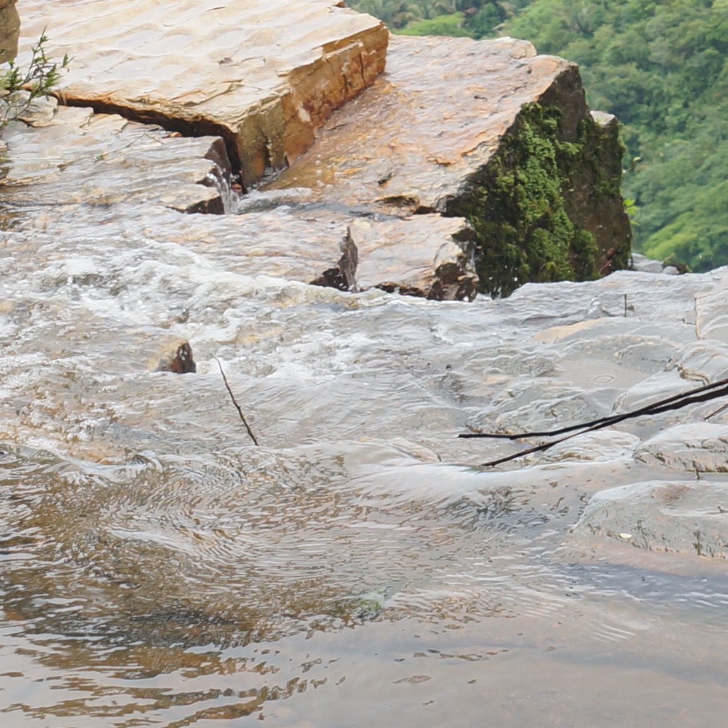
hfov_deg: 11.9
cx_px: 1021
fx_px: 3355
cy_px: -96
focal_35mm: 141
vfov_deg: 12.2
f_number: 6.3
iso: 100
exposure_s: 1/160
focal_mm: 26
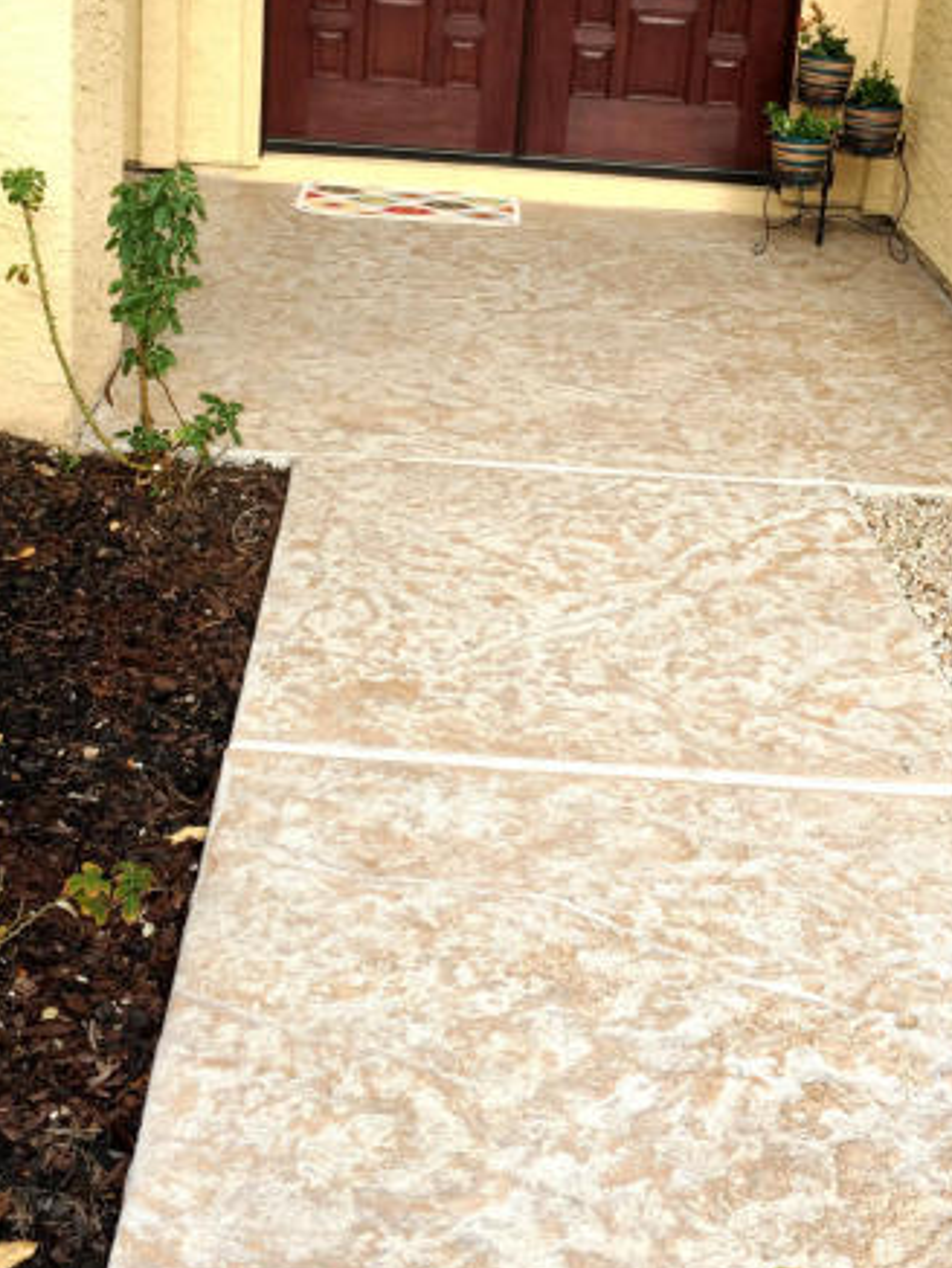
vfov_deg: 37.0
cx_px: 522
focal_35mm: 51
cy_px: 403
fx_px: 1869
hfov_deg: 28.6
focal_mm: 4.15
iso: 32
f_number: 2.2
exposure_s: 1/618
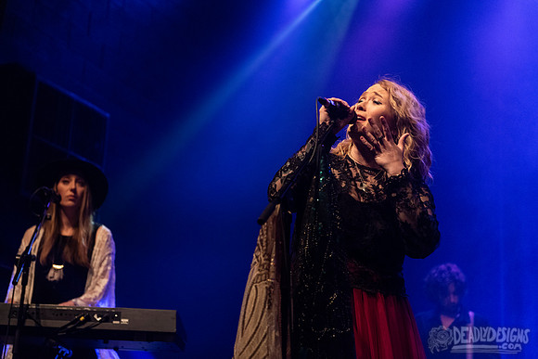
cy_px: 180
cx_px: 269
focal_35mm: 70
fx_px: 1046
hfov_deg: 28.8
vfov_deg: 19.5
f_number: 3.2
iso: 2500
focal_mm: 70
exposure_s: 1/160
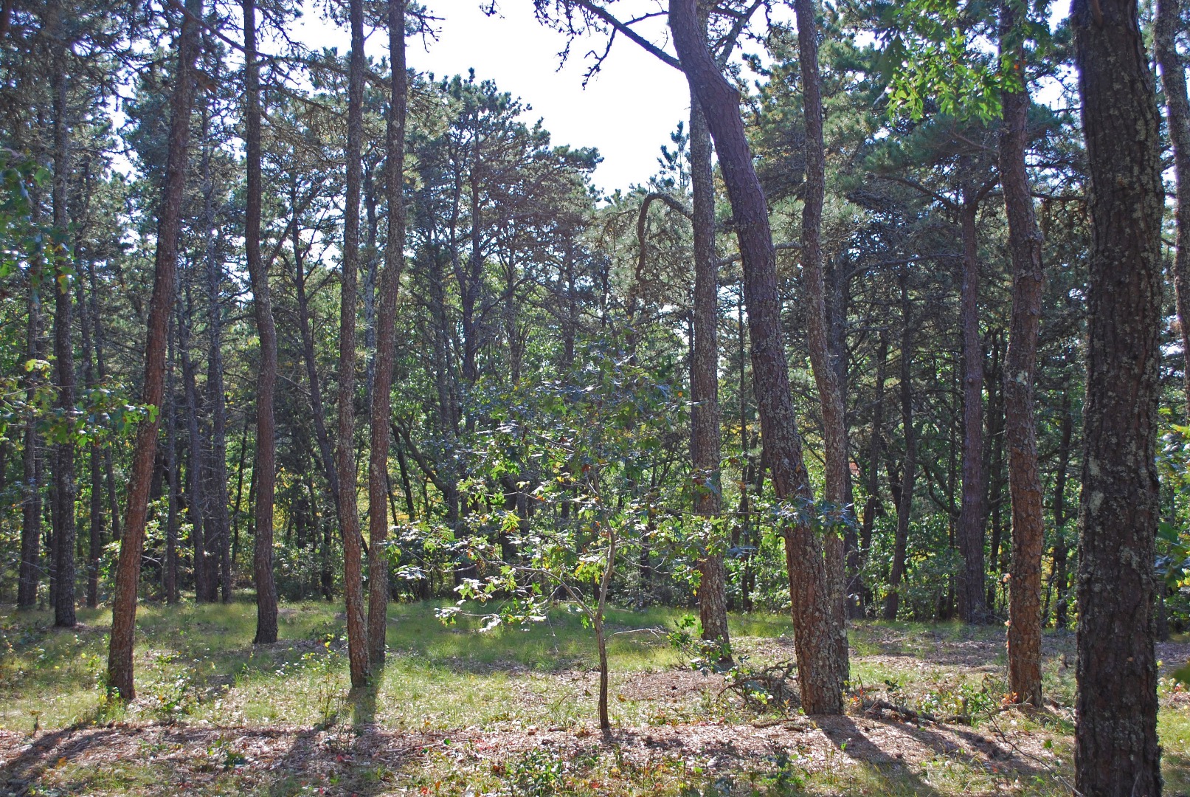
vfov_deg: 32.0
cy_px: 398
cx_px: 595
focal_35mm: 42
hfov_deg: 46.3
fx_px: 1390
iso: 110
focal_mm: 28
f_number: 5.6
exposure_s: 1/125
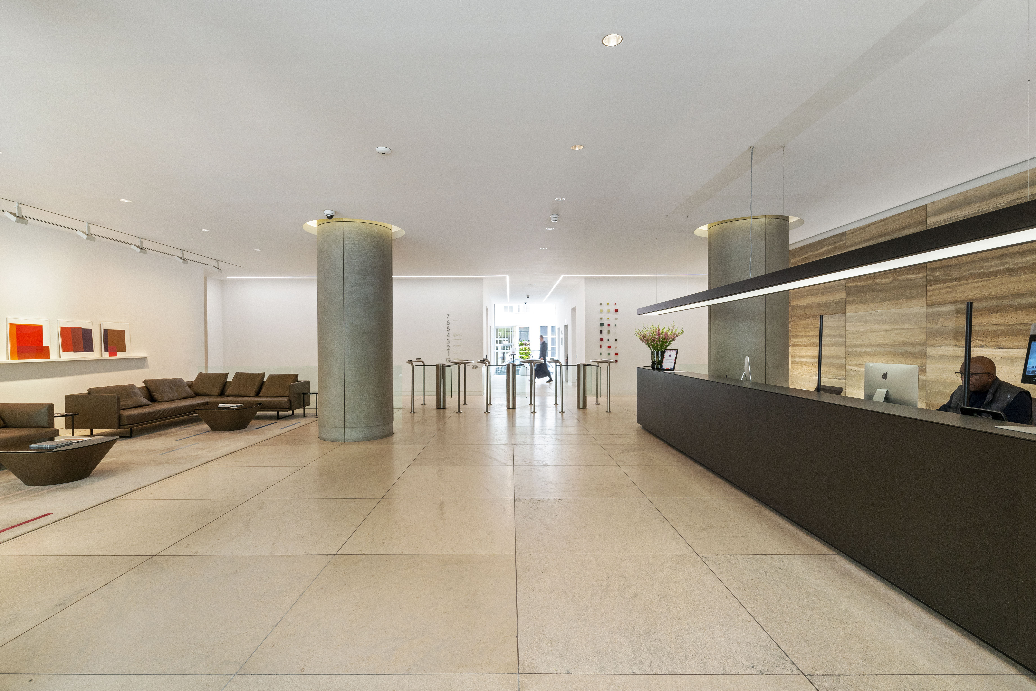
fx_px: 461
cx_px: 518
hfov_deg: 96.7
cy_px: 346
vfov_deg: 73.8
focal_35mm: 16
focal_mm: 16
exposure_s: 1/15
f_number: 9
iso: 500
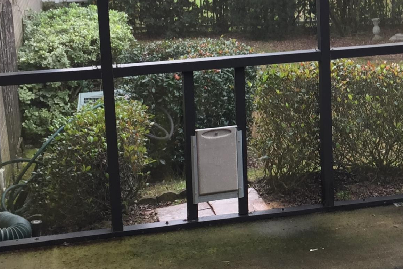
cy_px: 39
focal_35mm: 78
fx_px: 873
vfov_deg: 17.3
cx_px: 427
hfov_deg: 24.5
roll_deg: +1.1
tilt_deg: -9.9
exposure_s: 1/60
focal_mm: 4.15
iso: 32
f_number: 2.2
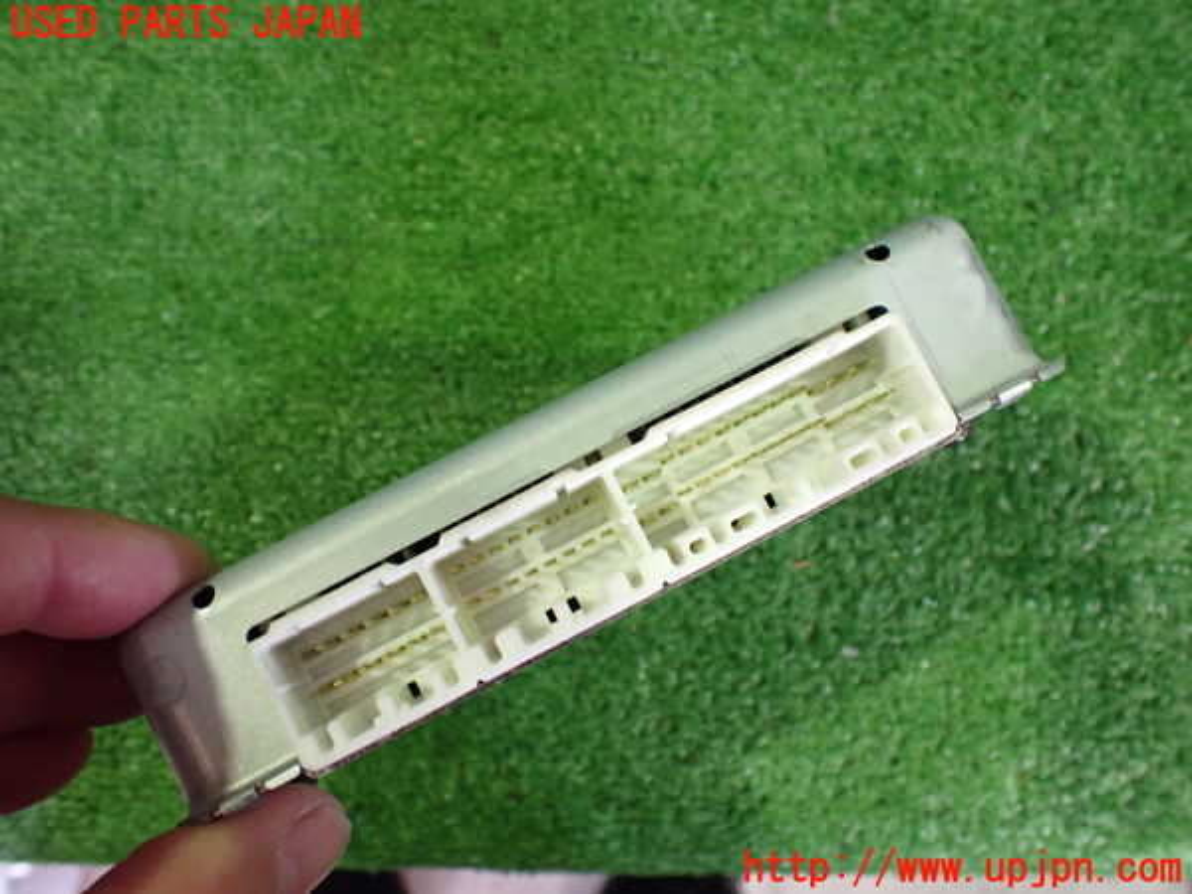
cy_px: 447
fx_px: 1033
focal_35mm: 30
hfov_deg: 60.0
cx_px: 596
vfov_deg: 46.8
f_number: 2.3
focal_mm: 5.4
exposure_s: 1/50
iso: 800
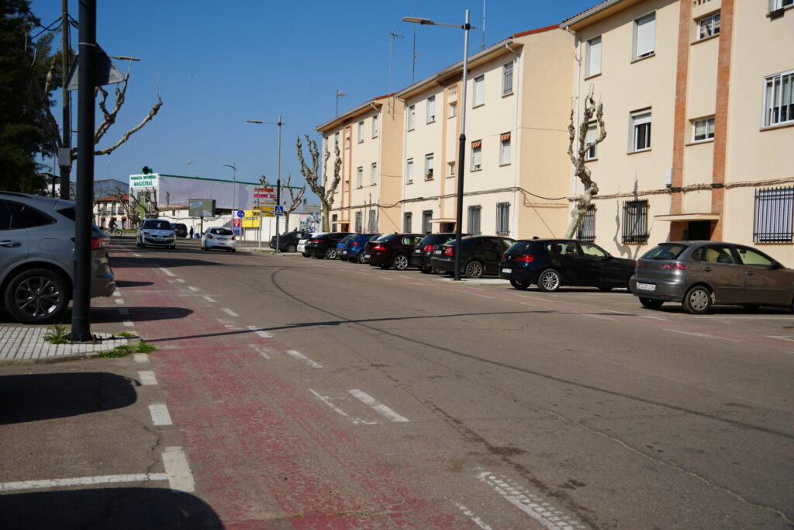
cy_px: 265
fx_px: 882
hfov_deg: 48.5
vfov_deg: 33.4
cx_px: 397
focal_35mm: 40
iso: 100
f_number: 5
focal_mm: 40
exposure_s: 1/1250
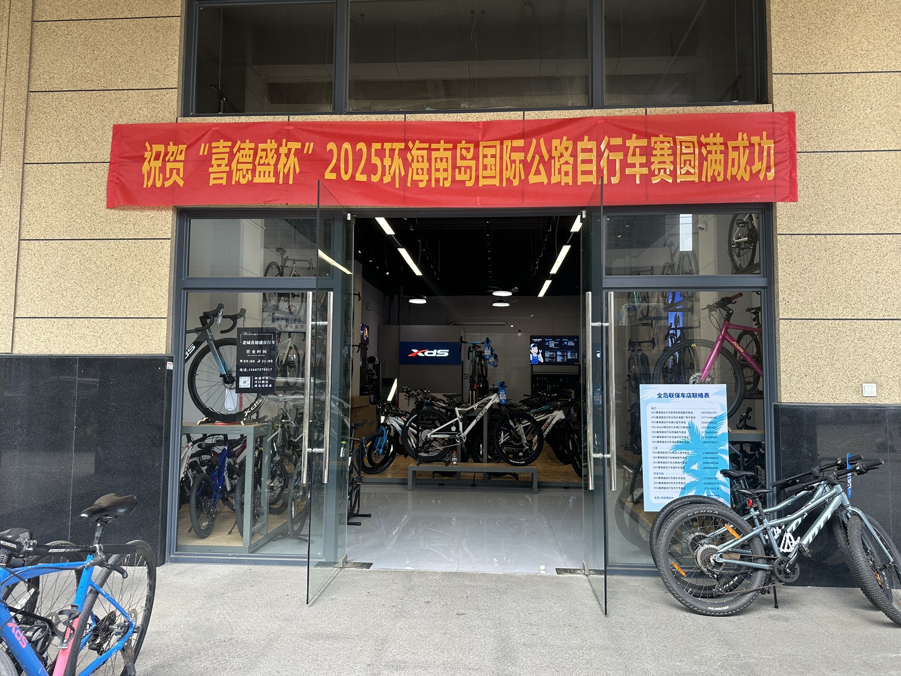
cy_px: 338
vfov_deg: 56.8
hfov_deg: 71.6
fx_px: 625
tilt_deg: +4.6
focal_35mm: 24
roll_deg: -1.3
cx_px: 450
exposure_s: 1/287
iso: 80
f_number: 1.78
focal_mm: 6.86
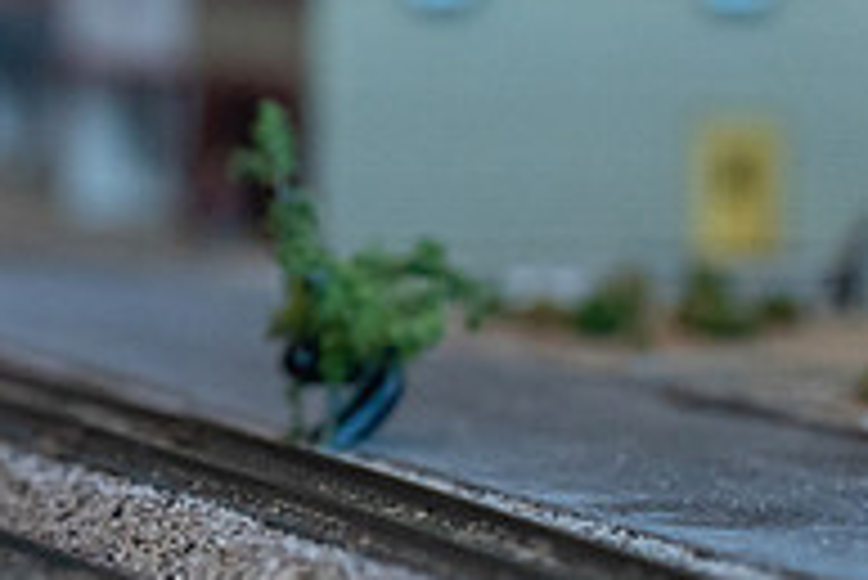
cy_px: -320
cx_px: 260
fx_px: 9121
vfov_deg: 3.6
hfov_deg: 5.4
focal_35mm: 378
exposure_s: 1/200
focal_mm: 90
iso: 2000
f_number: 8
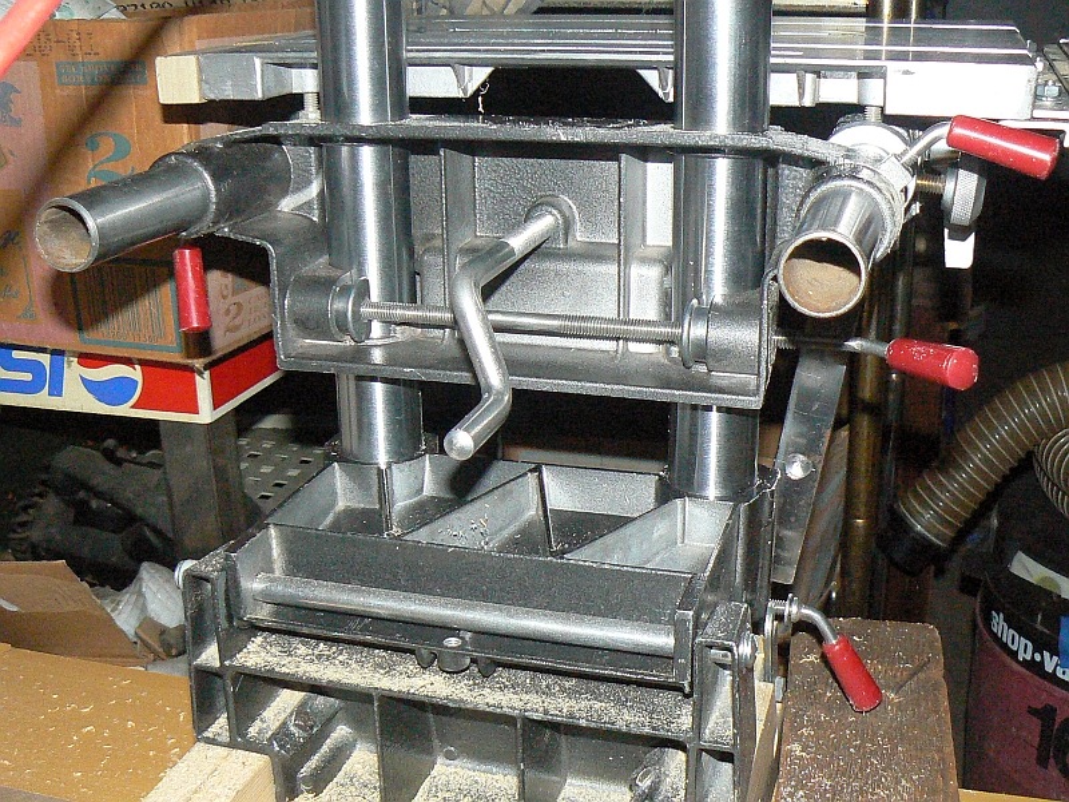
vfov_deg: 33.6
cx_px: 534
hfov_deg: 43.9
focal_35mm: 43
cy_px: 401
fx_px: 1328
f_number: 2.8
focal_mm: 6
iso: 400
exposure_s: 1/30
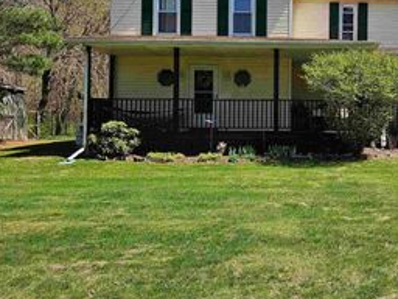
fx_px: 517
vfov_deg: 32.0
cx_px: 308
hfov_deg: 40.6
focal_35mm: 45
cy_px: 108
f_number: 1.7
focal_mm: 6.3
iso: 20
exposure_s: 1/1160
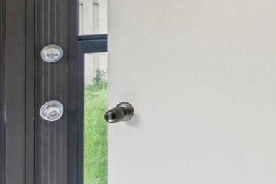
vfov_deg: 23.0
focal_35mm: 56
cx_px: 381
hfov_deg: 27.9
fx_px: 427
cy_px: -12
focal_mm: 15.5
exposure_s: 1/50
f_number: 8
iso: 400
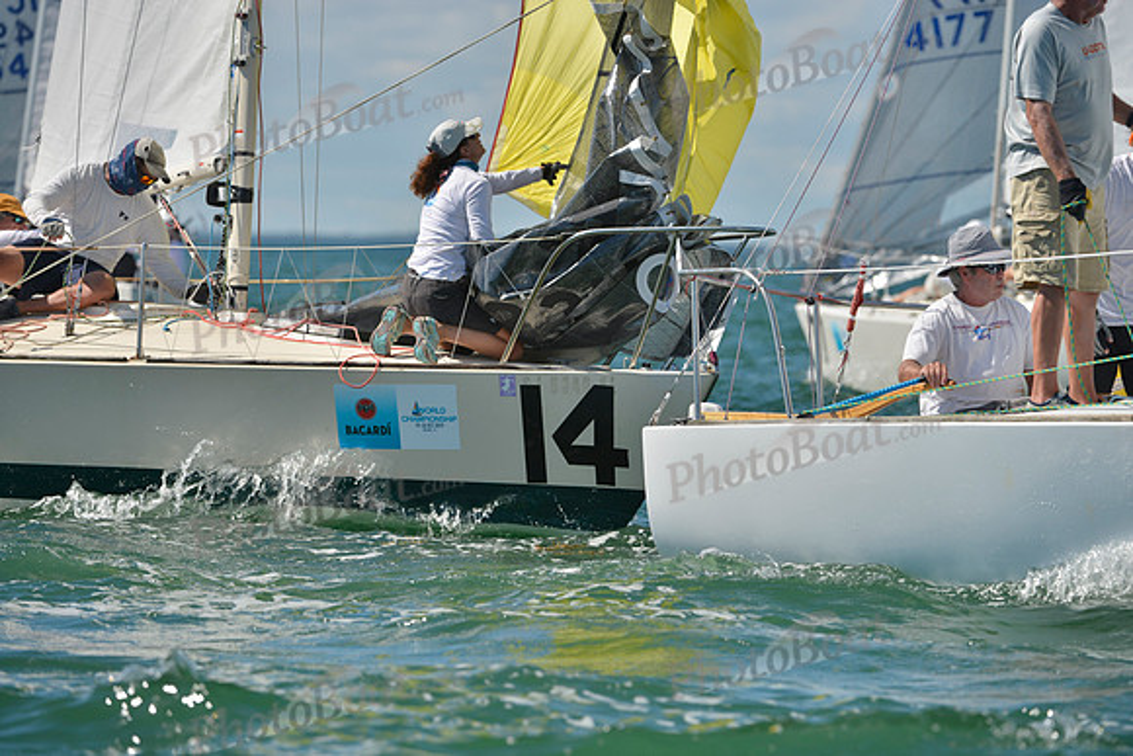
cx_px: 566
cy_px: 378
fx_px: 9443
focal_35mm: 300
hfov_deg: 6.9
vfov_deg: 4.6
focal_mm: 300
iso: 200
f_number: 6.3
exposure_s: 1/1250
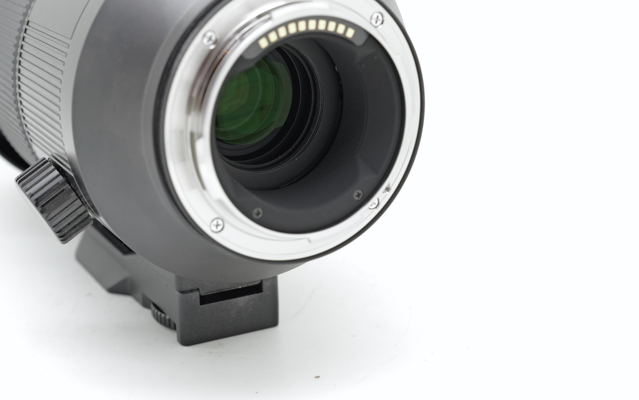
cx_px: 173
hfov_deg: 31.5
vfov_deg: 20.2
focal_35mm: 64
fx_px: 1115
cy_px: 100
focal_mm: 43
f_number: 8
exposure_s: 1/50
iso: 800
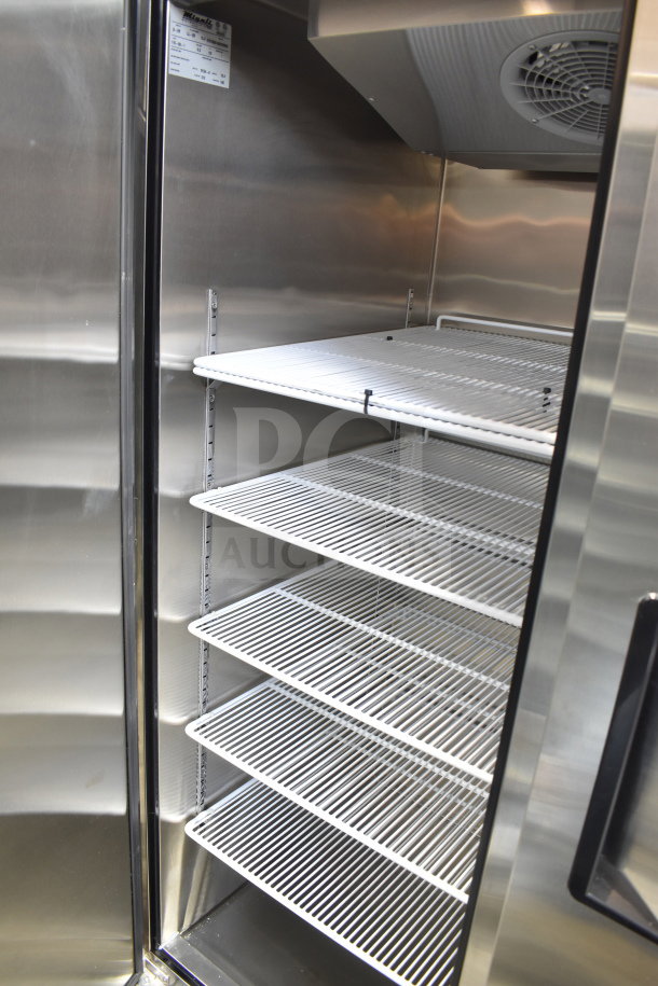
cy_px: 493
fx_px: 740
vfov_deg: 67.4
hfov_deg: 47.9
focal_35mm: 27
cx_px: 329
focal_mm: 18
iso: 900
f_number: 3.5
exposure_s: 1/30
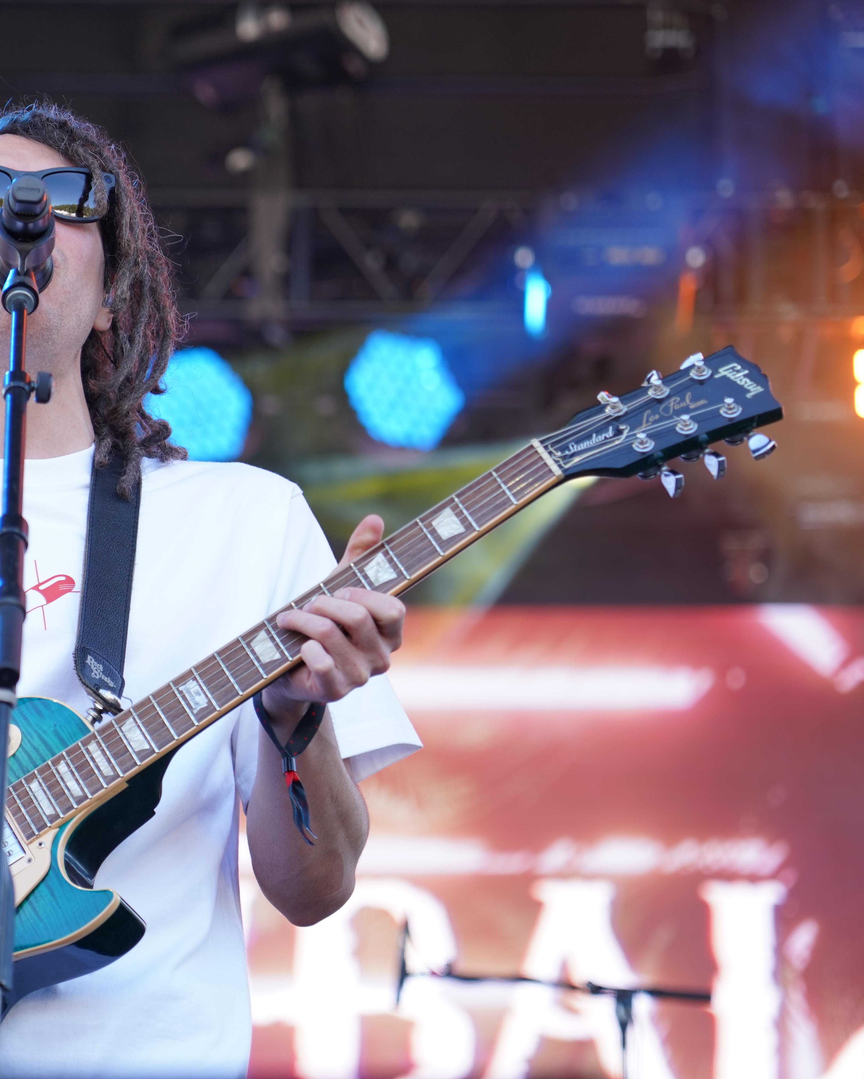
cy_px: 539
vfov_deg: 13.0
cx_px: 147
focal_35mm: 148
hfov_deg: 10.4
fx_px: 4731
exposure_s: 1/125
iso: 200
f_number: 4
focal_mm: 105
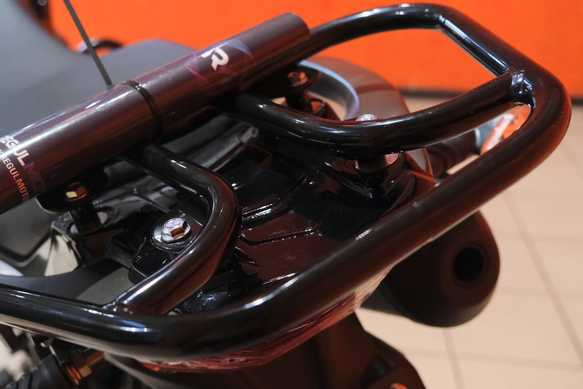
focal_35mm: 43
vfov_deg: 31.2
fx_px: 696
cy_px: 197
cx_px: 213
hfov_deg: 45.0
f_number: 4
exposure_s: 1/100
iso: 2500
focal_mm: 20.2
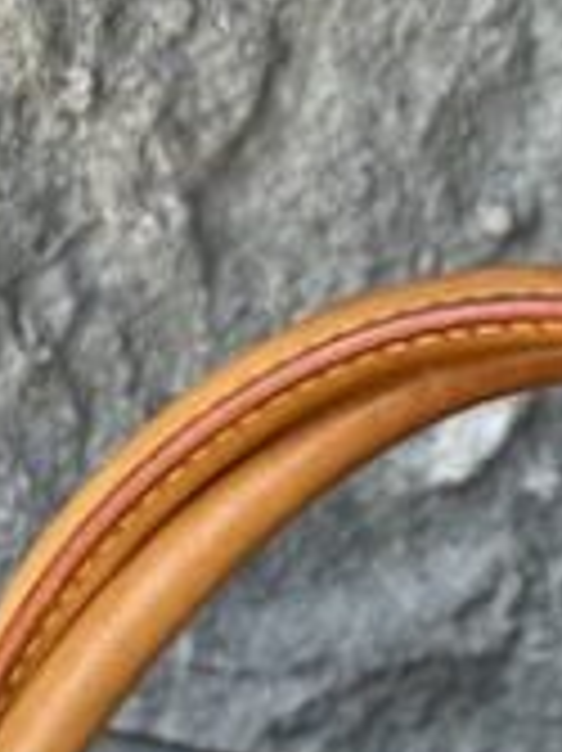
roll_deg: -20.1
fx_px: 7760
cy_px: 1623
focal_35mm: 358
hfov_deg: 4.1
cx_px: 148
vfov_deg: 5.4
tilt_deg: -17.6
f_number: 2.2
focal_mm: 7.5
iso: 50
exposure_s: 1/121
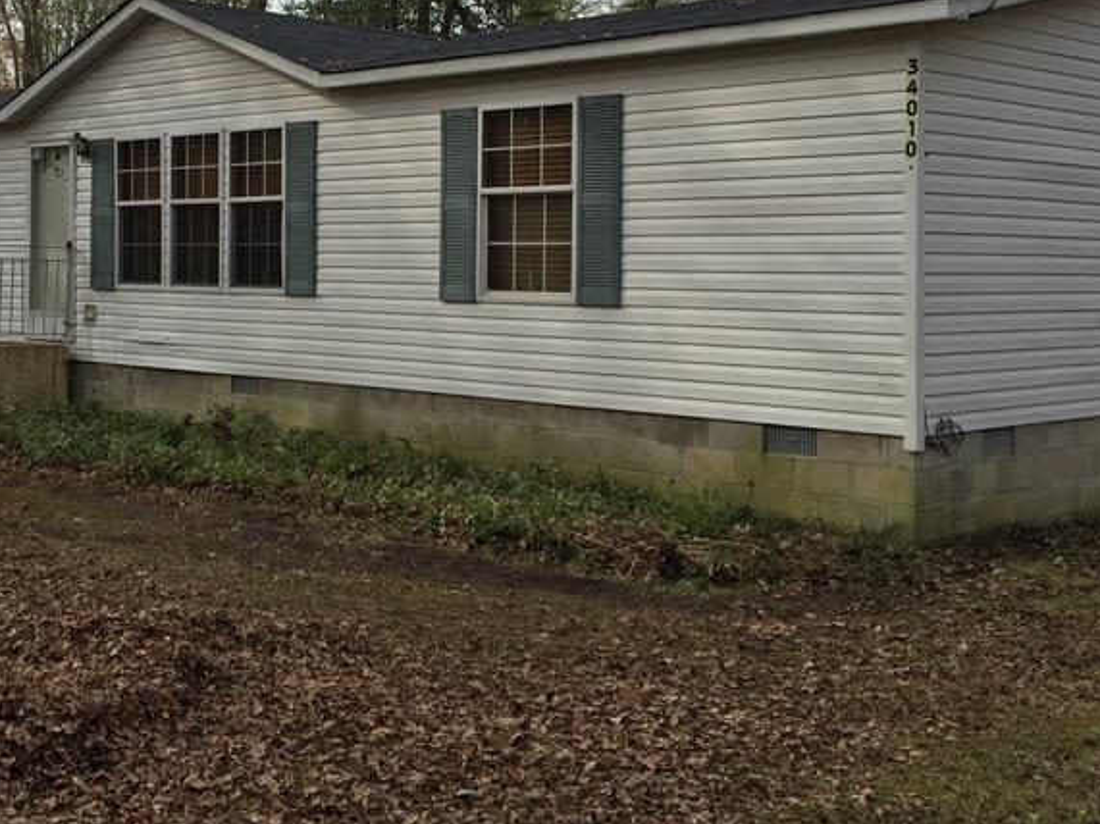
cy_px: 256
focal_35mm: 52
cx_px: 401
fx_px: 1652
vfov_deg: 27.8
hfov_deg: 36.6
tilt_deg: +0.3
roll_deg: +0.0
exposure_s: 1/1099
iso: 32
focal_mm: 4.15
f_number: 2.2
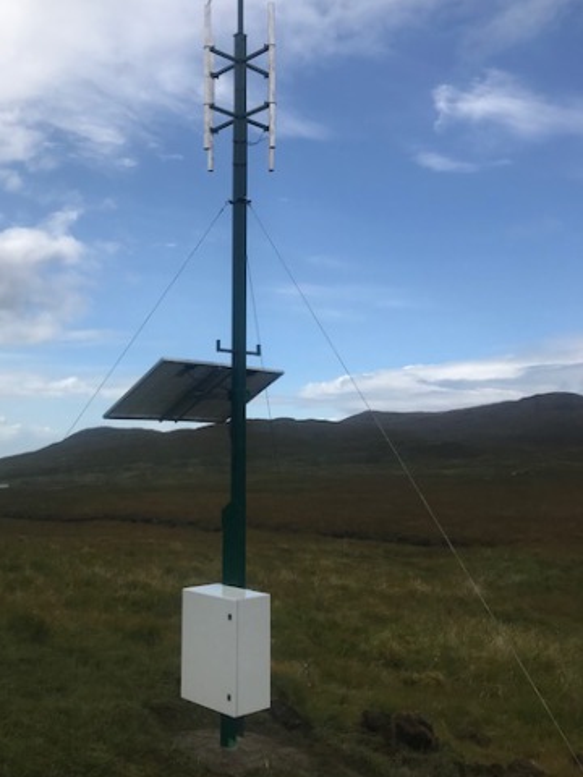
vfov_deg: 52.5
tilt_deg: +10.5
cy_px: 343
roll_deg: -1.1
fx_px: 786
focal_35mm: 35
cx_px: 222
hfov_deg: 40.4
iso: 20
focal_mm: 3.99
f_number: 1.8
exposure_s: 1/4000
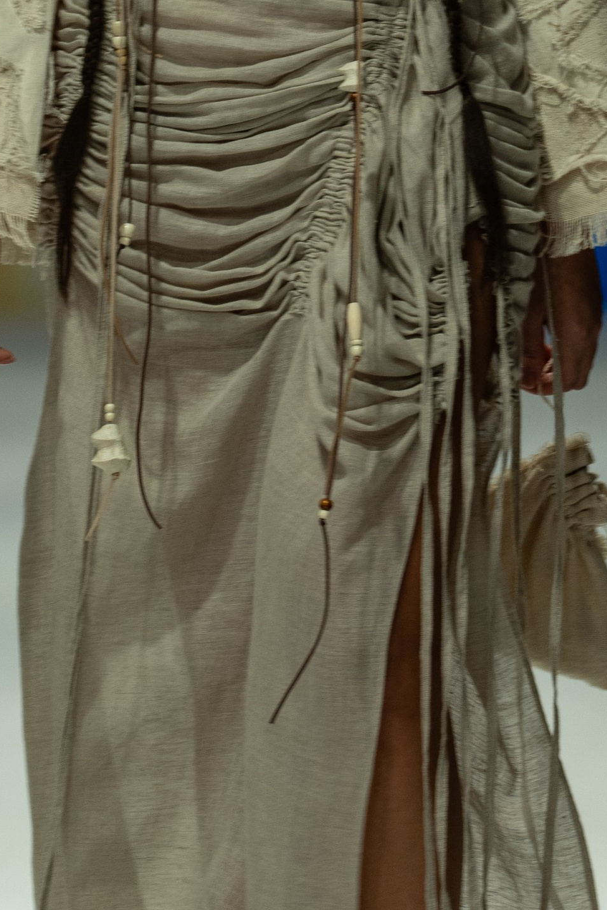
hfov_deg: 1.7
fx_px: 20252
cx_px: 315
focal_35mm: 801
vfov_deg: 2.6
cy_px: -177
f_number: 3.2
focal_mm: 200
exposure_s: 1/250
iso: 200
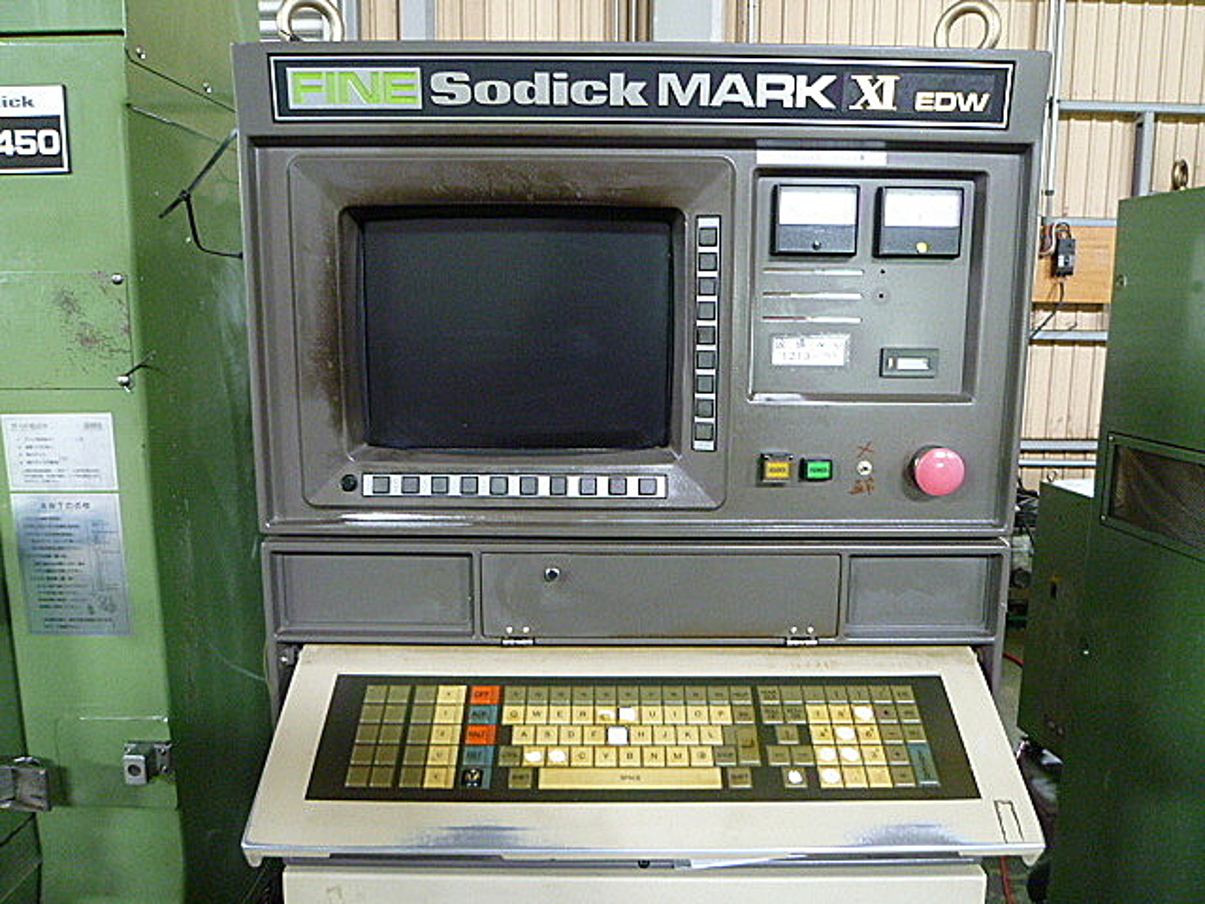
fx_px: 870
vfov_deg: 54.9
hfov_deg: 69.4
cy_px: 452
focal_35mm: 25
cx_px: 602
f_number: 2.8
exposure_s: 1/8
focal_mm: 4.5
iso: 400
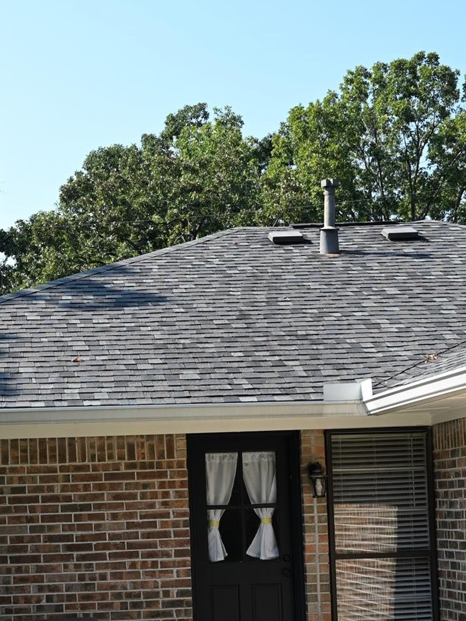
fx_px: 1436
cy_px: 436
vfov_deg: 24.2
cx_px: 85
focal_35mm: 80
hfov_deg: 18.2
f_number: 11
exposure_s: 1/125
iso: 200
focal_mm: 39
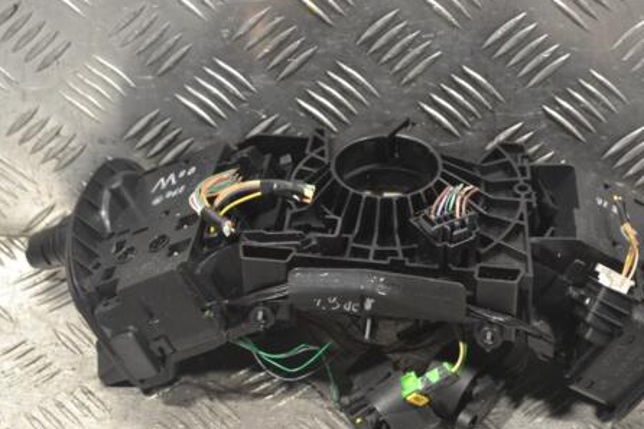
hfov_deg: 19.4
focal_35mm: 105
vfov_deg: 13.0
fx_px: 1878
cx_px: 384
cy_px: 261
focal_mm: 52
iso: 3200
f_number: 8
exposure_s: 1/250
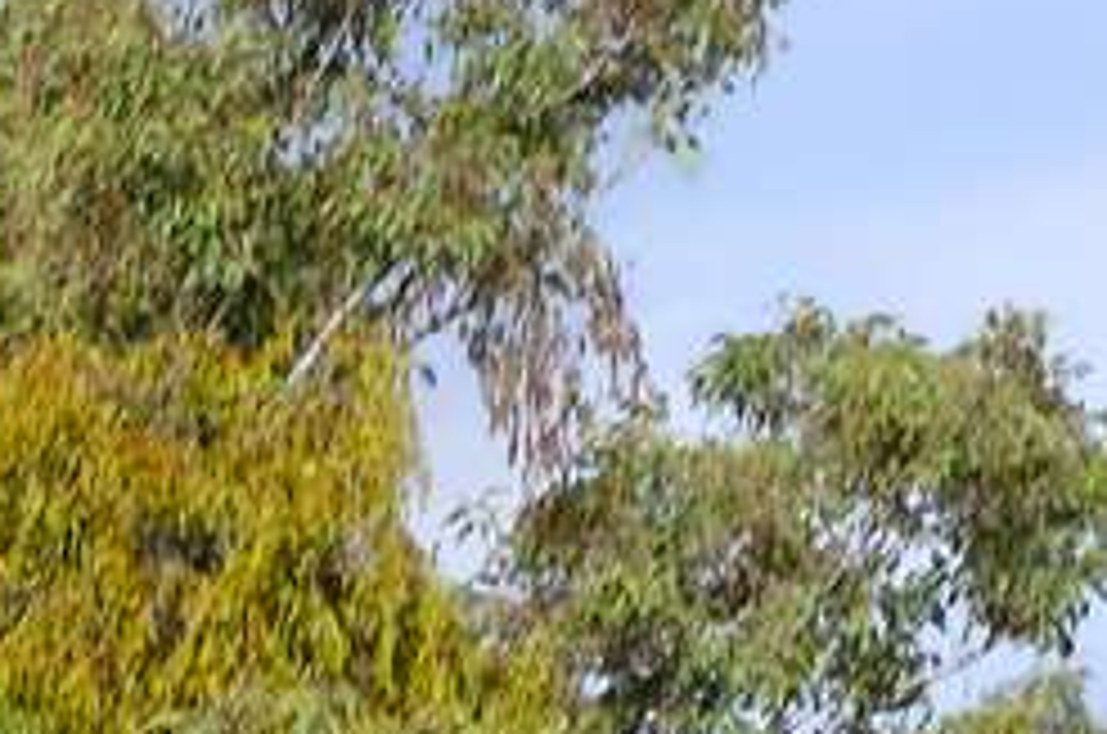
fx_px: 26974
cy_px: 1828
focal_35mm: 879
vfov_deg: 1.6
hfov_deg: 2.3
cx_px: -1868
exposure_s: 1/250
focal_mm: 75
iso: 100
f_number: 8
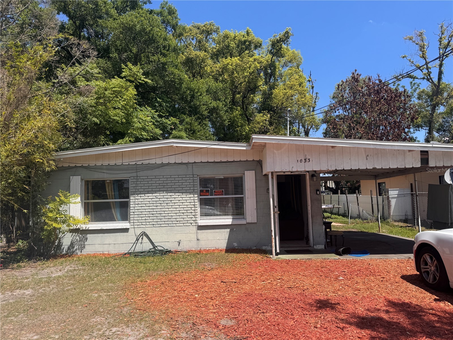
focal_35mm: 24
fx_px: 314
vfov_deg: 56.8
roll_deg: +1.8
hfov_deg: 71.6
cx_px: 226
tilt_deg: +4.7
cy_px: 170
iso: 80
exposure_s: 1/3247
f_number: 1.78
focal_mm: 6.76
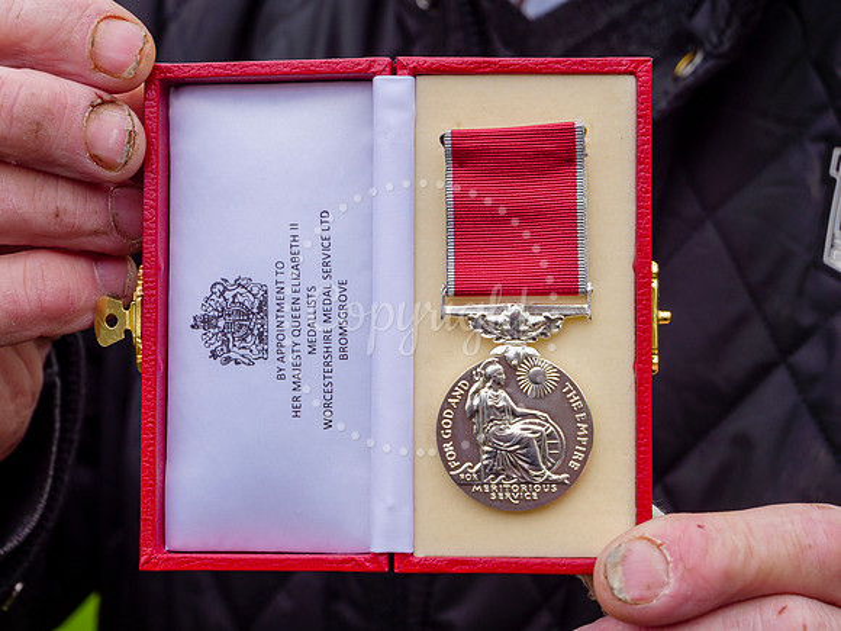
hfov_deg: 22.3
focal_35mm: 88
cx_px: 420
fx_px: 2138
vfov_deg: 16.8
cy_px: 316
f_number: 6.3
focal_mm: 44
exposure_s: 1/400
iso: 200
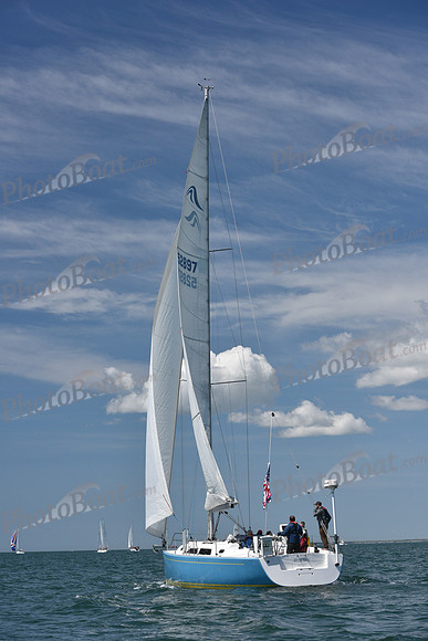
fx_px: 1247
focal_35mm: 70
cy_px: 320
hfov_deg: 19.5
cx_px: 214
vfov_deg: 28.8
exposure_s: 1/800
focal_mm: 70
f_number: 7.1
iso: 320
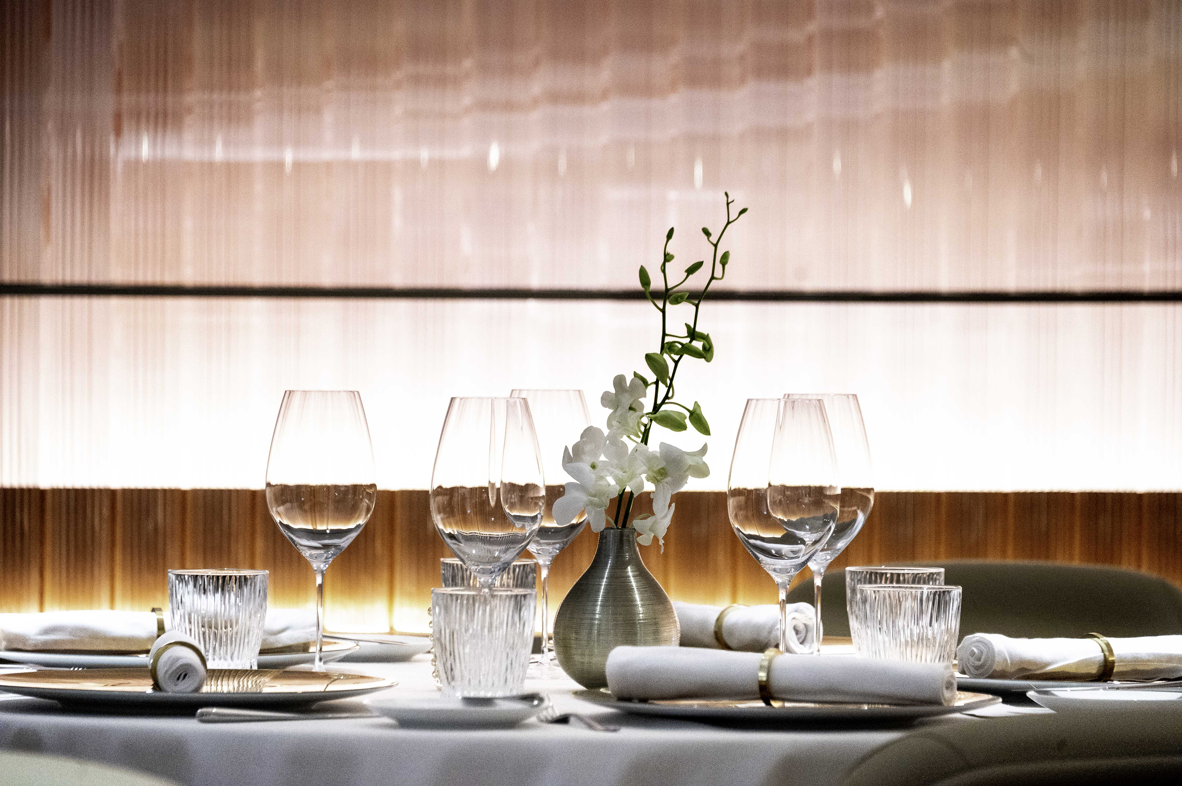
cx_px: 591
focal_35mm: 250
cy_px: 393
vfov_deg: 5.5
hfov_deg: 8.2
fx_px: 8202
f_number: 5.6
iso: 4000
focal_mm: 250
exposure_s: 1/60
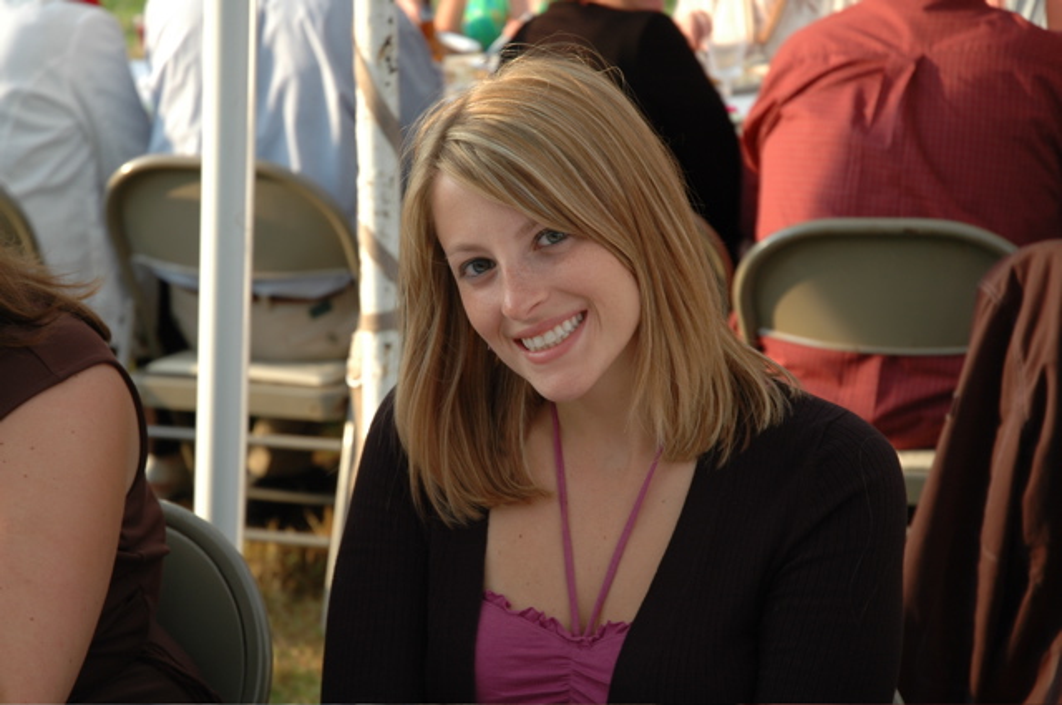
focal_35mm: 84
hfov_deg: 24.2
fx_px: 2475
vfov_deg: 16.2
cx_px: 531
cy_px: 352
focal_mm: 56
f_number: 4.5
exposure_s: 1/60
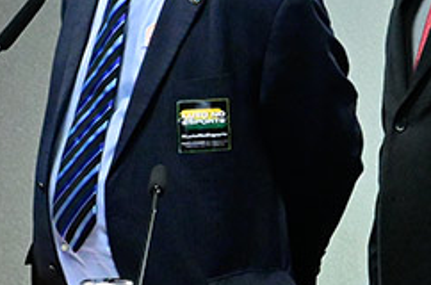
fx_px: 2591
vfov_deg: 6.3
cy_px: 32
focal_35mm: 217
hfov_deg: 9.1
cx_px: 743
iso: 4000
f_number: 5
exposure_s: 1/200
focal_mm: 41
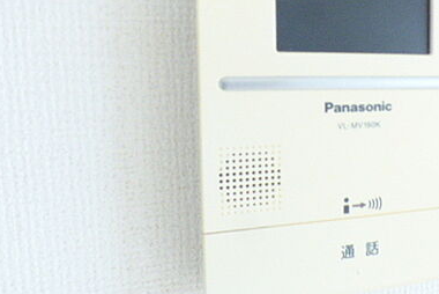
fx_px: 427
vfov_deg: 37.7
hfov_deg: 52.1
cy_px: 110
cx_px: 327
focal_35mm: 35
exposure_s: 1/13
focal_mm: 3.58
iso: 400
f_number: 5
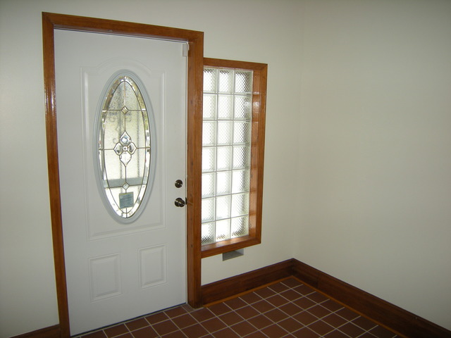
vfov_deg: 49.7
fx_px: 365
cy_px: 169
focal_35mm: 28
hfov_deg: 63.4
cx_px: 226
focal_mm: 4.7
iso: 91
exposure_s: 1/218
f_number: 2.8
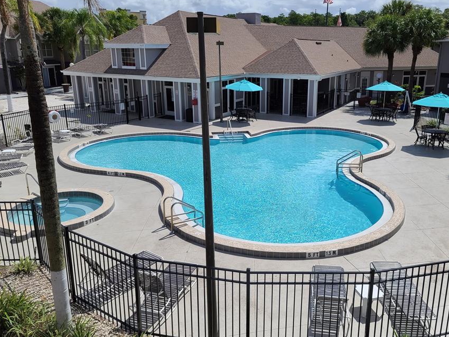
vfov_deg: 46.7
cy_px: 152
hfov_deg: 59.7
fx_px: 389
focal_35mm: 30
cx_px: 254
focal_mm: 7
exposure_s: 1/1681
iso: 16
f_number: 1.8
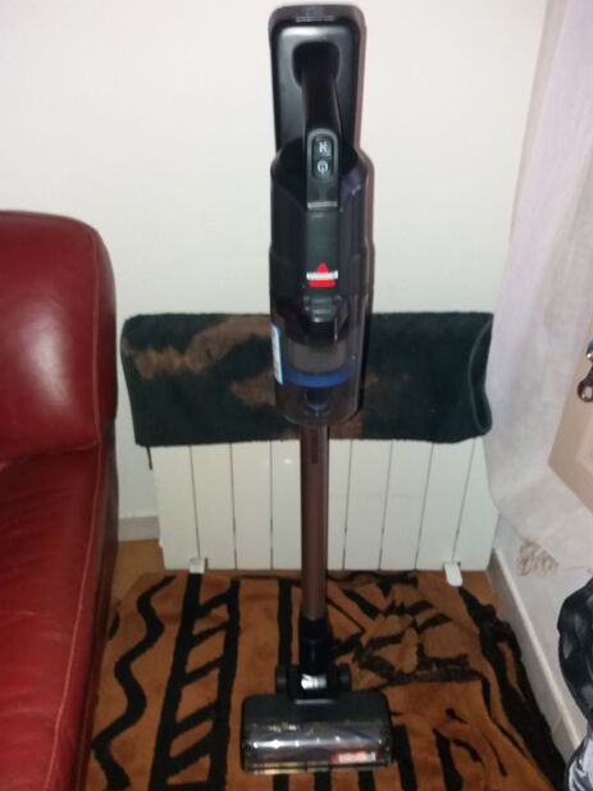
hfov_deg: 48.2
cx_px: 297
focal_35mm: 29
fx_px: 663
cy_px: 403
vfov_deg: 61.7
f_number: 1.9
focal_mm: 3.7
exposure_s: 1/15
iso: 160
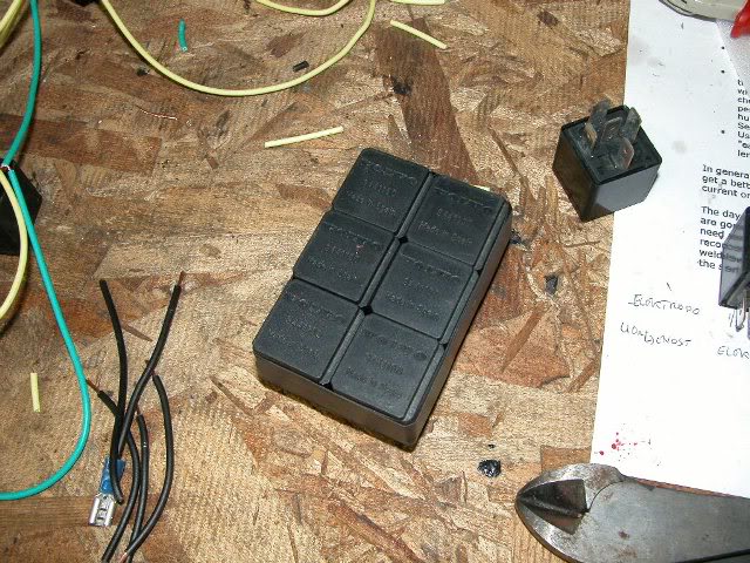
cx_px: 375
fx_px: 802
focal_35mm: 37
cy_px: 282
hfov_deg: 50.1
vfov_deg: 38.7
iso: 200
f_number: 5.1
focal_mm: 9.5
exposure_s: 1/60
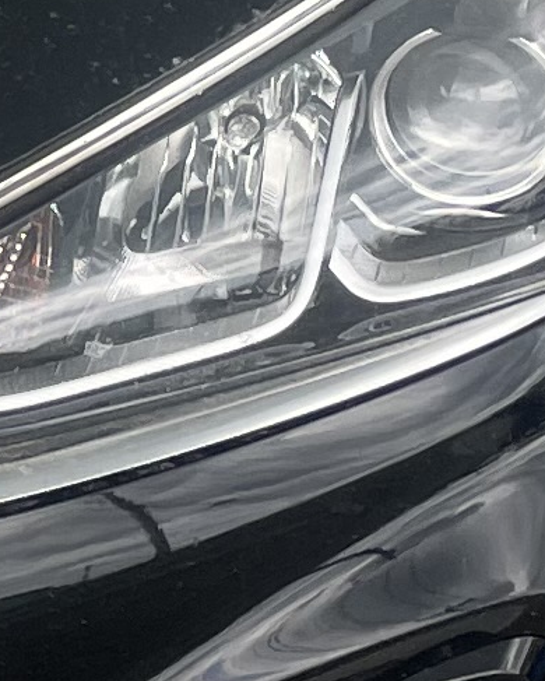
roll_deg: +1.2
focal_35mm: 210
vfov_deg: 9.2
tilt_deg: -21.6
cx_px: -978
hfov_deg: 6.8
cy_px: 394
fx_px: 4231
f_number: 1.6
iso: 32
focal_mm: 4.2
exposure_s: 1/315
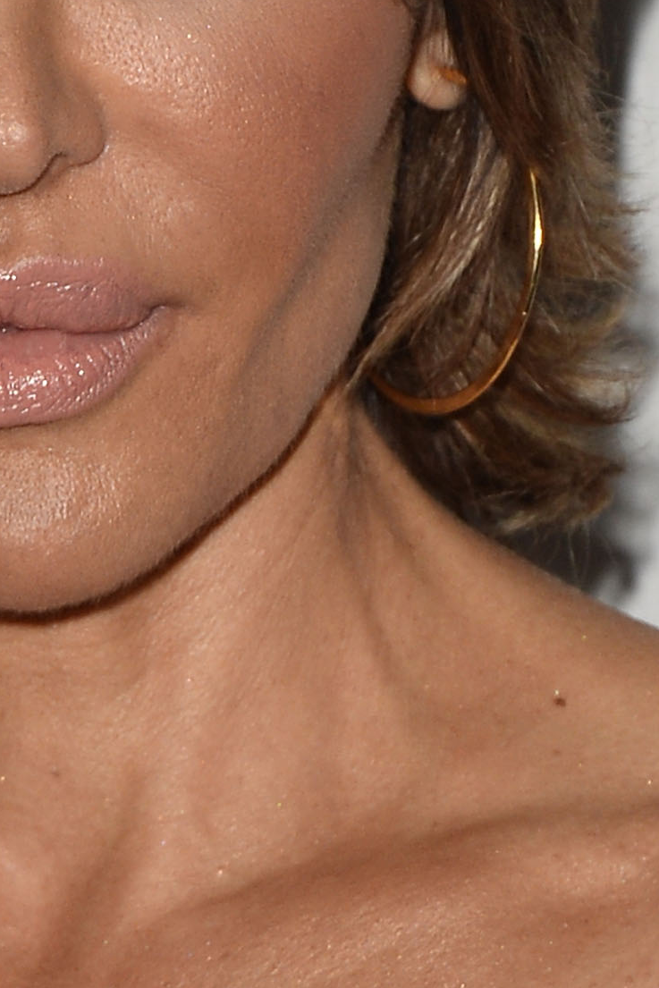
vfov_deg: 6.5
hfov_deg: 4.4
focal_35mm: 315
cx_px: 66
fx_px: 8646
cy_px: 41
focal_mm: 116
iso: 500
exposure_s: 1/250
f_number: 7.1
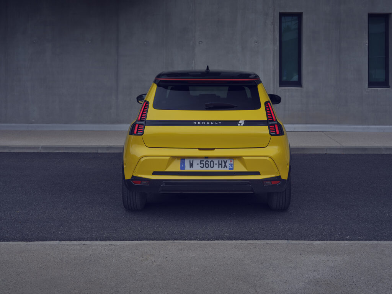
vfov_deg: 29.1
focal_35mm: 50
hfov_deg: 38.2
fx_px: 566
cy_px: 147
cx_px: 196
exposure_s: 1/160
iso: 320
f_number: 7.1
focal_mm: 63
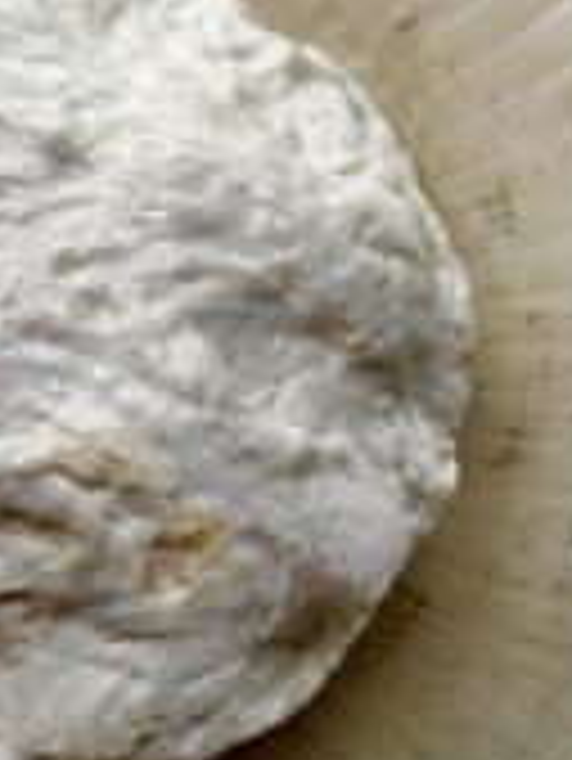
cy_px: 292
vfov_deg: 13.9
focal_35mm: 142
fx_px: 3125
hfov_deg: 10.4
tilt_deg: -77.9
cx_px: -34
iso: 80
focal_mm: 6.86
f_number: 1.78
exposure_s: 1/361
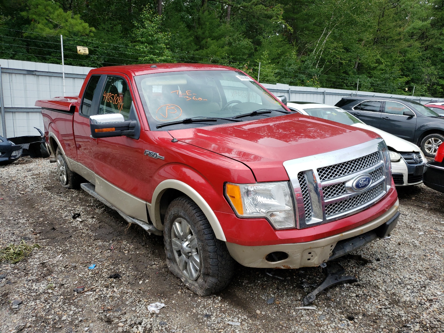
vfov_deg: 53.1
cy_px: 166
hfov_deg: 67.3
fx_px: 333
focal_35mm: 26
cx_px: 222
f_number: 1.5
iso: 50
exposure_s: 1/1250
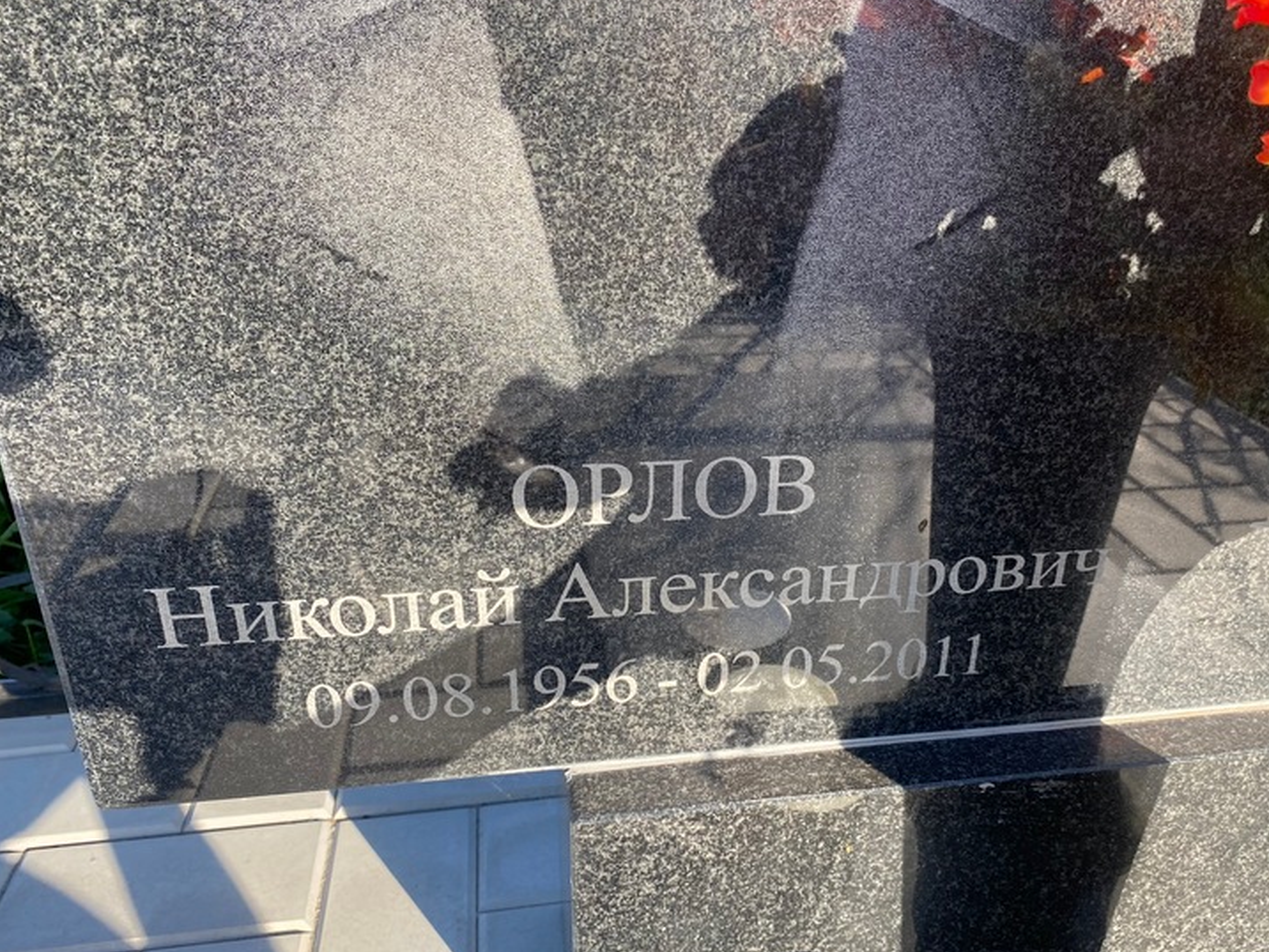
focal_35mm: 29
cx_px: 704
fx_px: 1063
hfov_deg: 61.5
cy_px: 506
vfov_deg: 48.2
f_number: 1.8
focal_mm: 4.25
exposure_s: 1/822
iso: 32
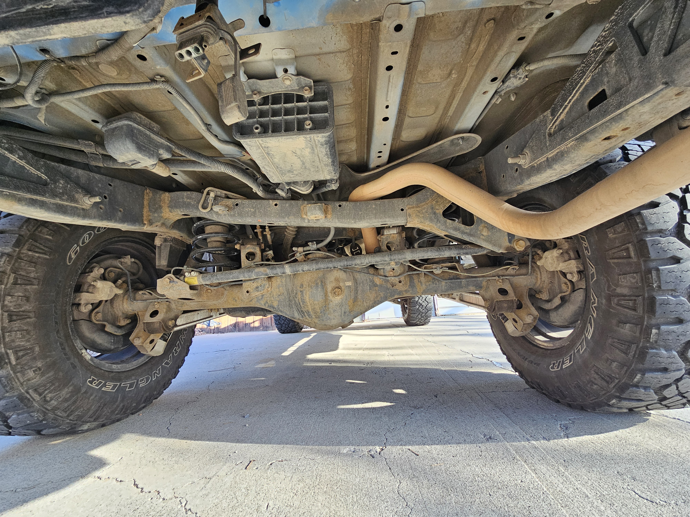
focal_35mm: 13
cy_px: 258
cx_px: 345
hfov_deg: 106.2
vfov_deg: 89.9
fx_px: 259
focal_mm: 2.2
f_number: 2.2
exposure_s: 1/120
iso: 80
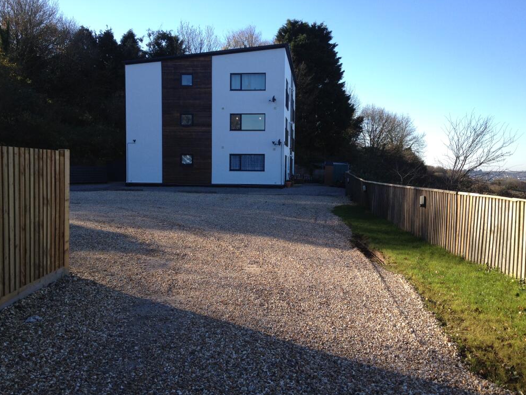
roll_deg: -0.9
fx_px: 547
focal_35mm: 36
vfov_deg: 39.7
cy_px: 198
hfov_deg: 51.4
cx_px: 259
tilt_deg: -2.6
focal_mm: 4.28
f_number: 2.4
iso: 50
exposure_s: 1/649
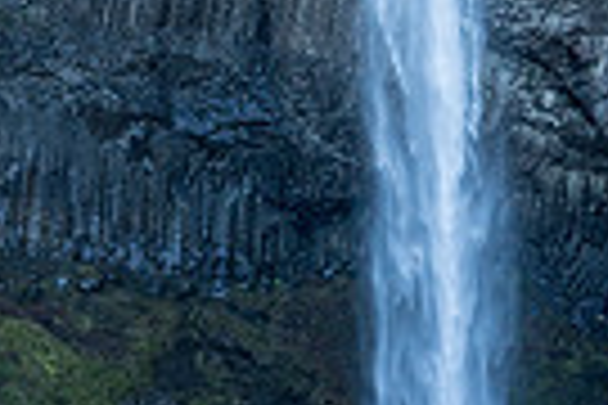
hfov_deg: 13.9
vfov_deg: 9.2
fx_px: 2482
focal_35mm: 147
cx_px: 448
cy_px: -112
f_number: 8
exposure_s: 1/125
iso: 2000
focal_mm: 44
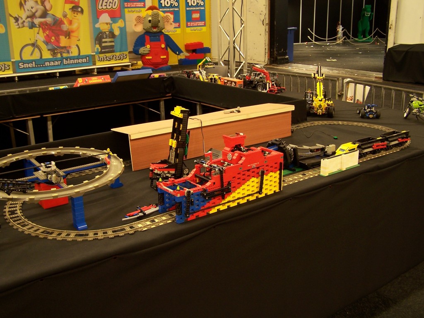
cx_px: 212
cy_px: 159
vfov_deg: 37.7
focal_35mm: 38
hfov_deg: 49.0
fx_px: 465
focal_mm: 6.3
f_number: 2.8
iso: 80
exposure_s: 1/2
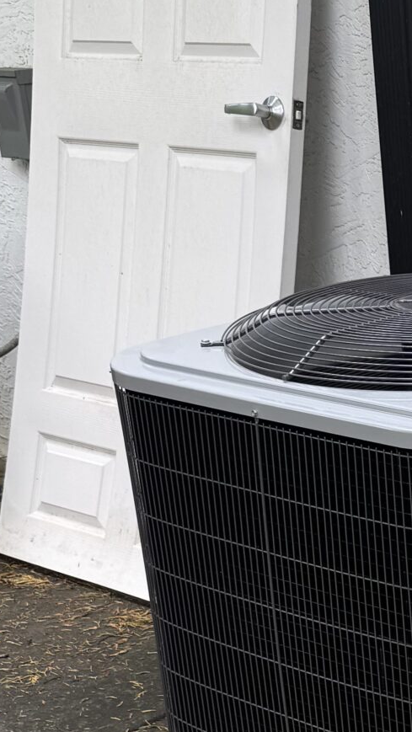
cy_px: 589
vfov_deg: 27.0
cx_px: 622
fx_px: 1495
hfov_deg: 14.6
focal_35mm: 77
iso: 80
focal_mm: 6.76
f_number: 1.78
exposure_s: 1/340
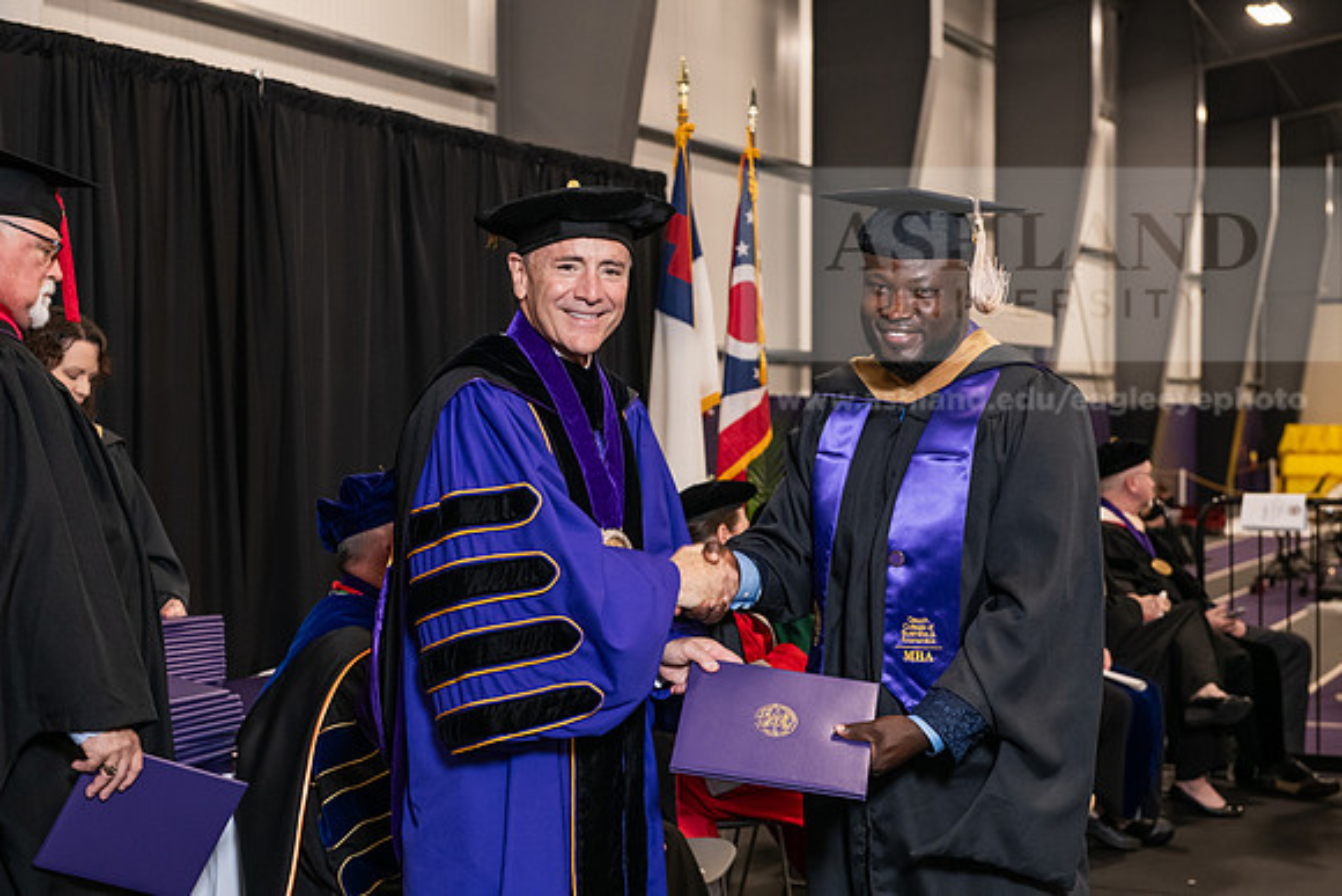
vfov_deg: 21.9
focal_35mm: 62
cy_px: 448
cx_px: 671
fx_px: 2312
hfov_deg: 32.4
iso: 2000
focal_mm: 62
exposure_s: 1/125
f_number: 5
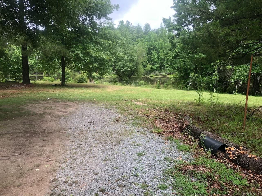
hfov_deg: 63.4
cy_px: 98
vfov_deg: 49.7
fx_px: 212
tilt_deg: -9.2
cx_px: 131
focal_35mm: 28
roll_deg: -0.9
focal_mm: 3.99
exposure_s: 1/233
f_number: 1.8
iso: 20
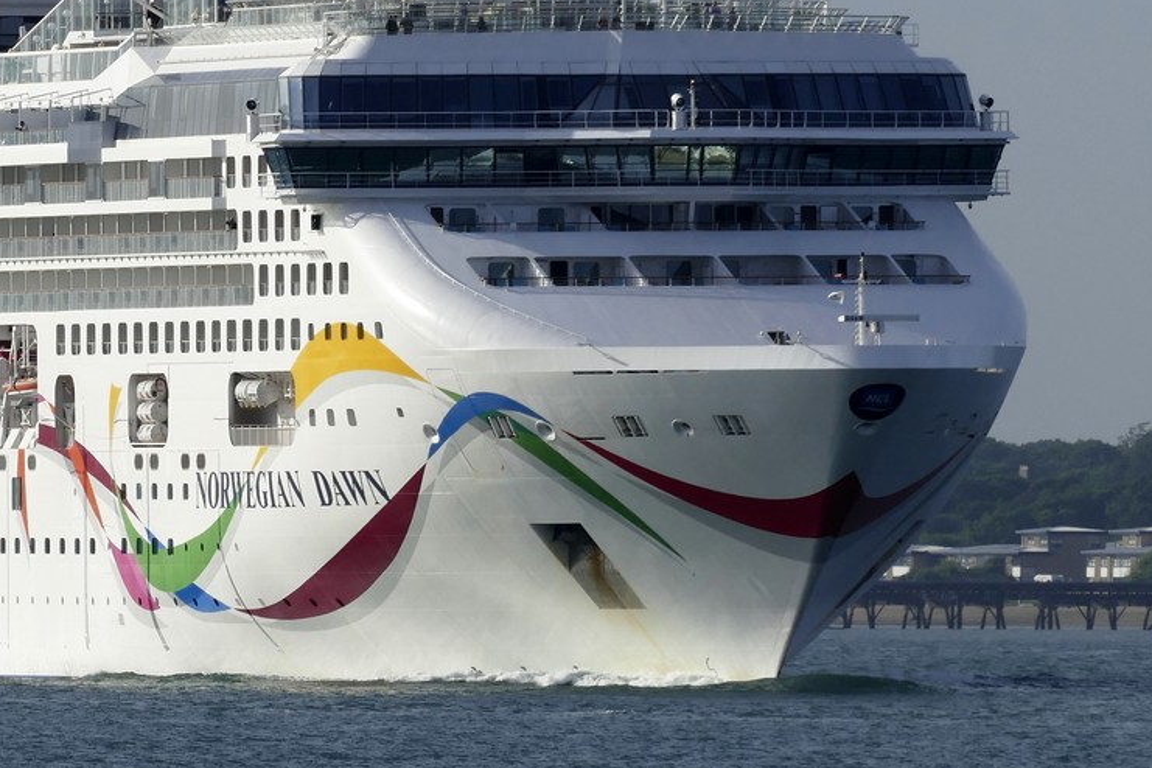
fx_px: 28062
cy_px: 82
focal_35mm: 877
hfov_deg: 2.4
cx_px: 131
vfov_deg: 1.6
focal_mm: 131.62
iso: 125
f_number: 7.1
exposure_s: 1/800
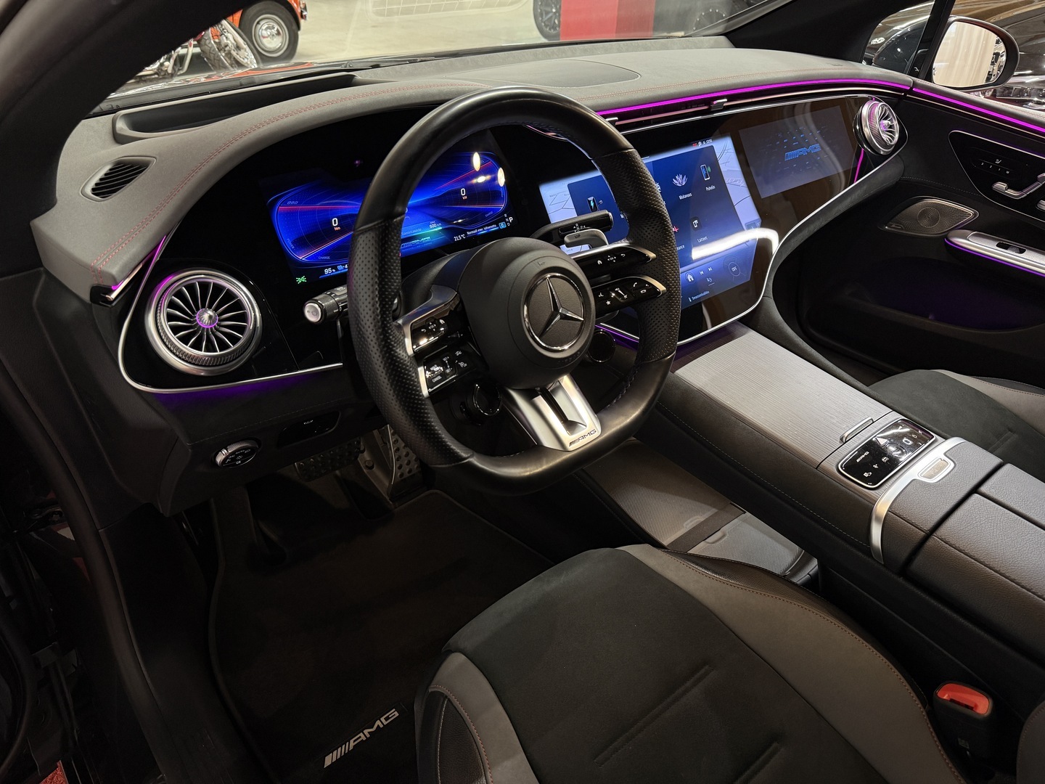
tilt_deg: -32.6
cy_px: 392
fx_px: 725
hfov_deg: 71.6
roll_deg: -0.9
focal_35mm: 24
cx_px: 522
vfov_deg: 56.8
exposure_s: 1/60
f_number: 1.78
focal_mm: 6.76
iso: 200
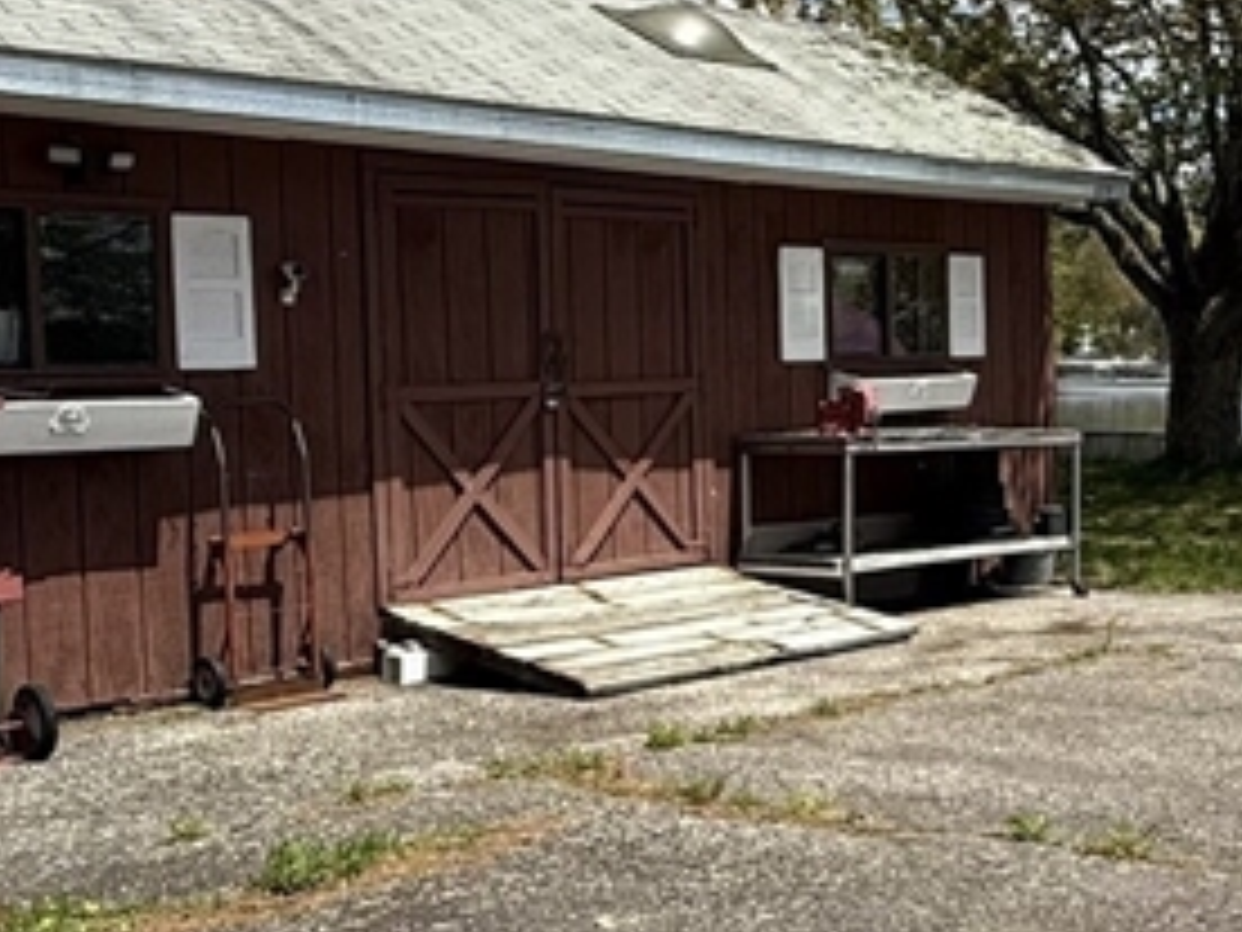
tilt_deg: -2.7
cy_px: 437
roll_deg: +1.2
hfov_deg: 34.8
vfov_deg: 28.0
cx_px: 1107
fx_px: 1866
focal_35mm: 52
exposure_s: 1/1961
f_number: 2.2
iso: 50
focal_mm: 2.22
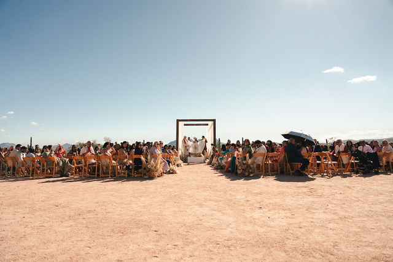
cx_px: 196
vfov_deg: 53.2
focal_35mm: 24
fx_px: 262
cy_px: 131
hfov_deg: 73.7
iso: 160
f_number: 4
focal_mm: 24
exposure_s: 1/3200
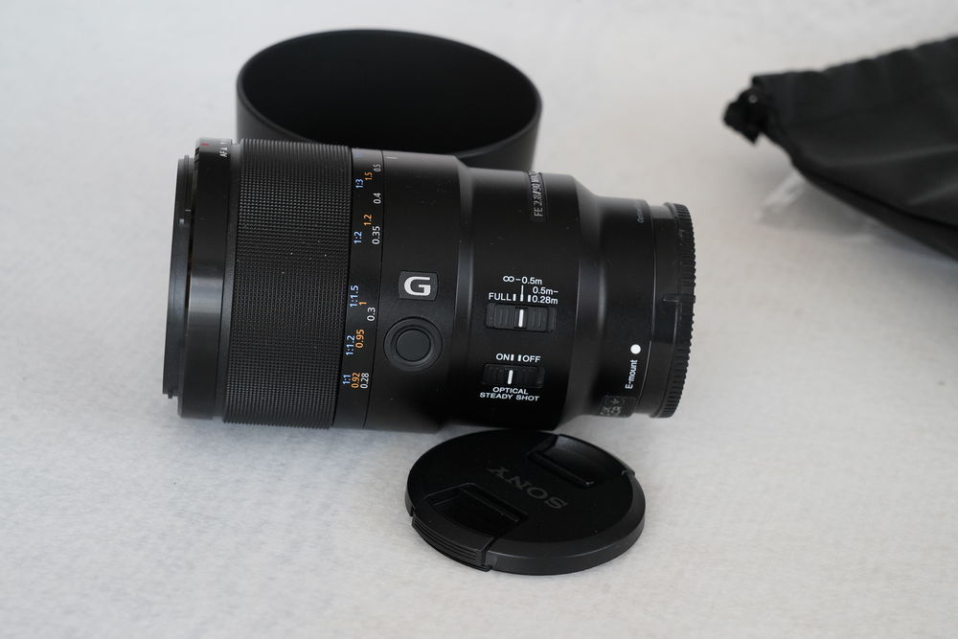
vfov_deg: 13.0
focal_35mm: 105
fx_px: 2794
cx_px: 479
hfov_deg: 19.5
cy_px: 320
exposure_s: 1/80
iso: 3200
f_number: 9
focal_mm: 105
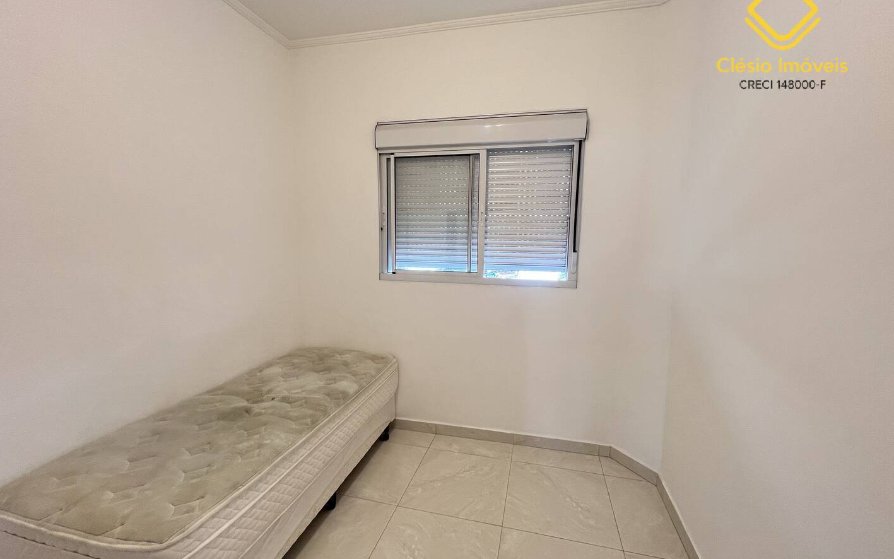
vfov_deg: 78.6
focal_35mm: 14
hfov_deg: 105.3
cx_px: 450
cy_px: 286
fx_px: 341
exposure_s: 1/60
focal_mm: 1.57
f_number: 1.8
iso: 160
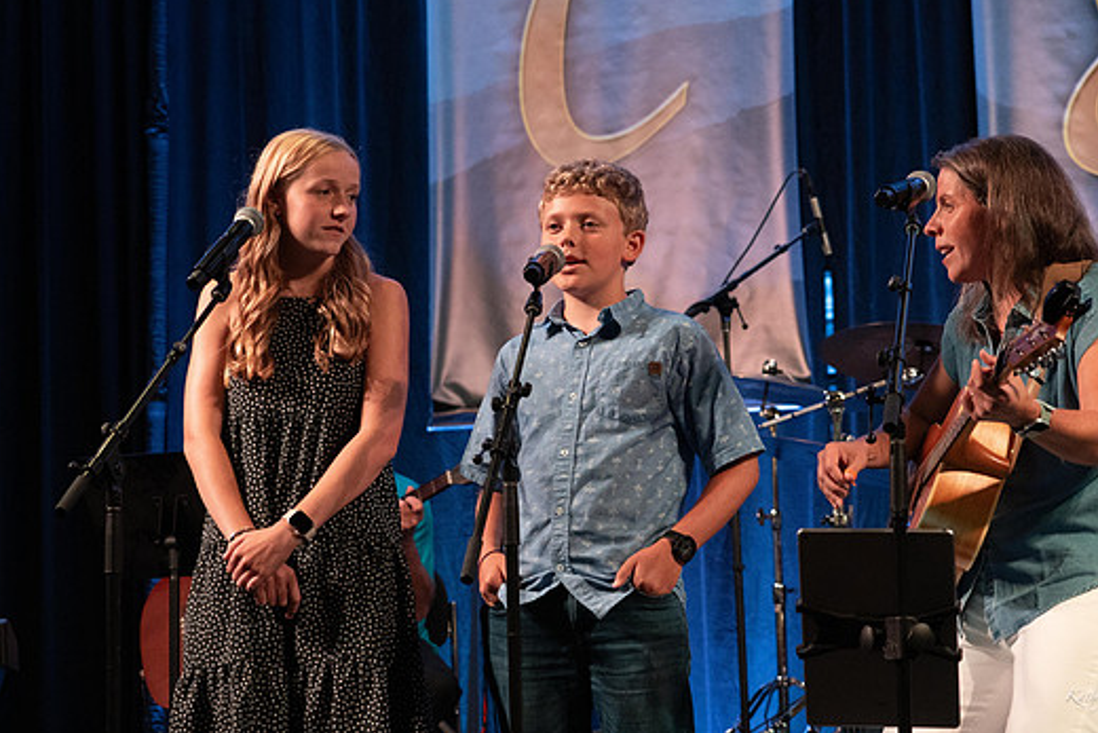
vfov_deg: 14.1
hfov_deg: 21.0
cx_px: 595
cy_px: 345
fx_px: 2959
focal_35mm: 97
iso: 6400
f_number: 5.6
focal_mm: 87
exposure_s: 1/250
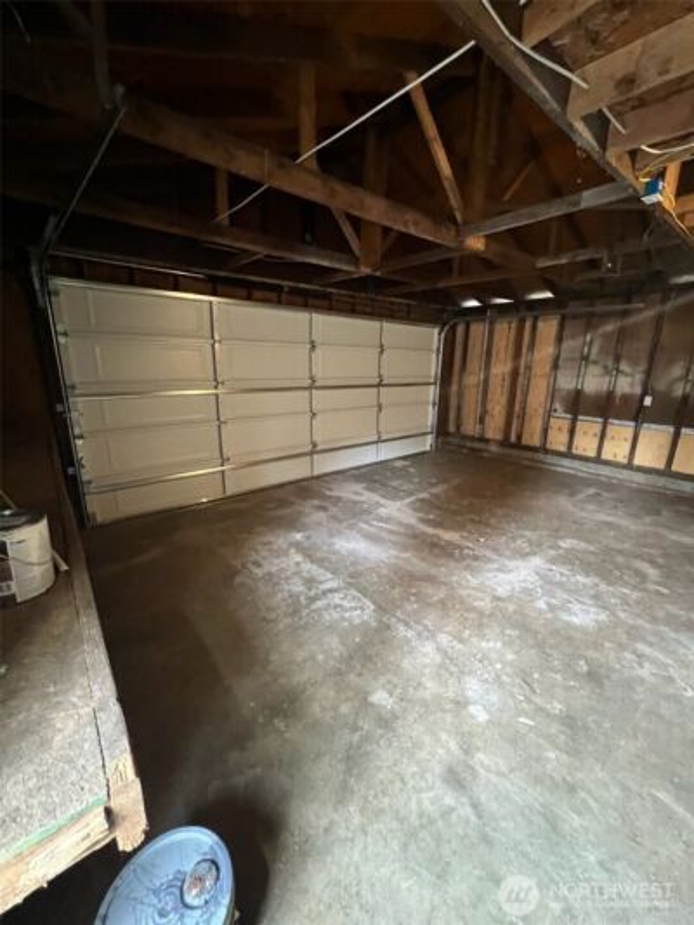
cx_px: 347
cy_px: 462
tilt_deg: -14.3
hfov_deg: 89.9
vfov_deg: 106.2
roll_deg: +0.8
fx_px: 347
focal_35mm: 13
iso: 1000
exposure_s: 1/30
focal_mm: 1.57
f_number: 1.8
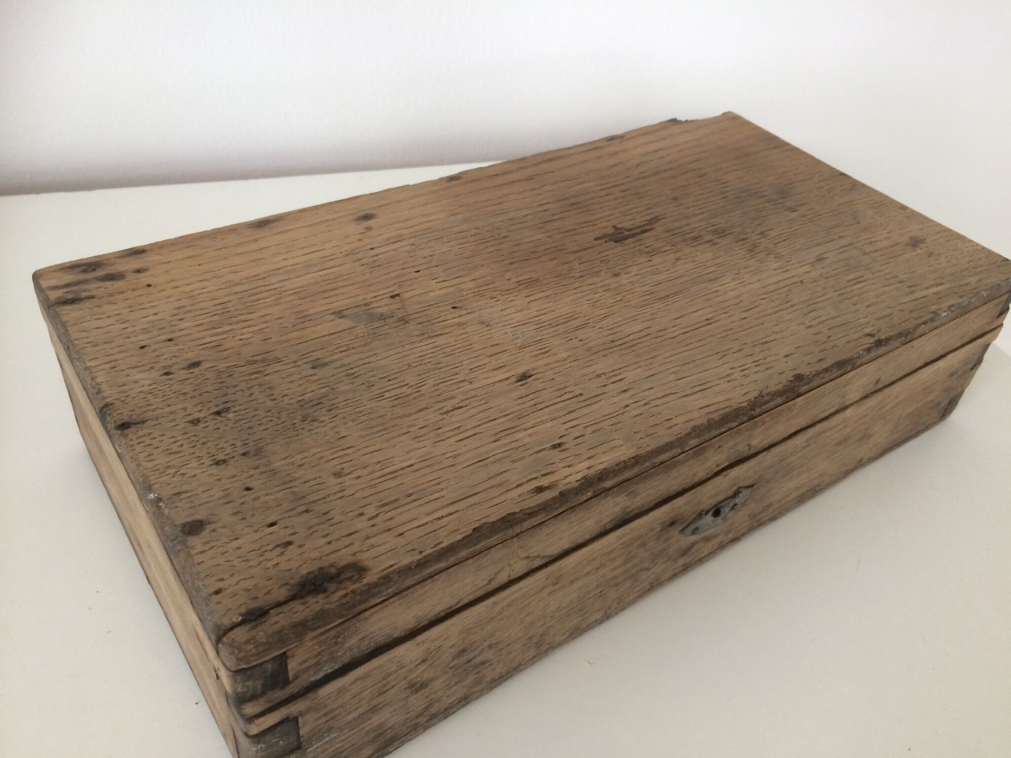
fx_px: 847
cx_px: 506
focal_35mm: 29
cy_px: 379
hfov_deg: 61.7
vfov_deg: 48.2
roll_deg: -7.1
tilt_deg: -39.5
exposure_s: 1/33
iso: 64
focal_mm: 4.15
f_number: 2.2
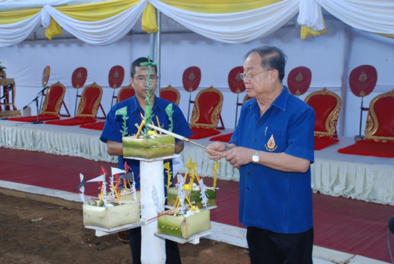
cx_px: 197
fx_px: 576
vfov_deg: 25.8
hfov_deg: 37.8
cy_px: 132
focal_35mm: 52
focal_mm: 35
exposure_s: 1/100
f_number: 5
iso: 200
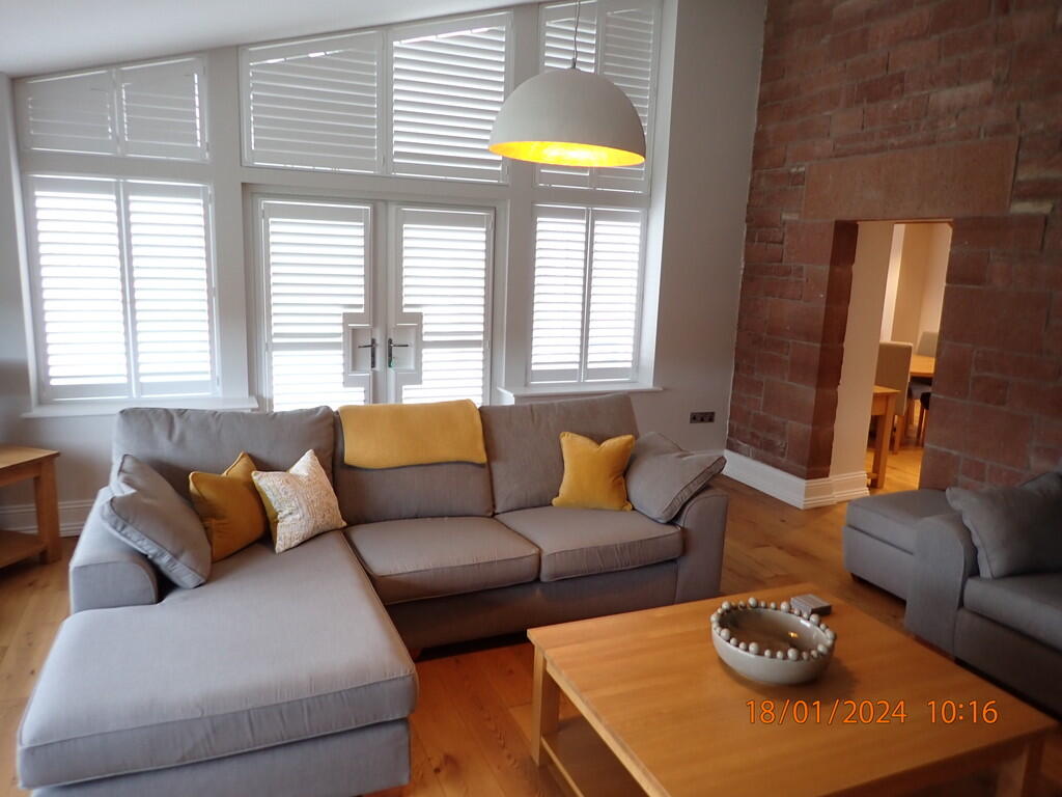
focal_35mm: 25
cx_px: 531
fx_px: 767
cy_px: 398
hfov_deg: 69.4
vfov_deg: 54.9
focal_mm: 4.5
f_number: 2
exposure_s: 1/40
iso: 200
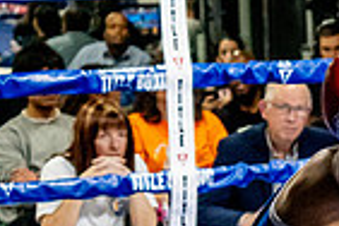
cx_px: 546
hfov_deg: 9.3
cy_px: 153
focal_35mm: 214
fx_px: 2015
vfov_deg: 6.4
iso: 5000
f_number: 2.8
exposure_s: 1/800
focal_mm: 35
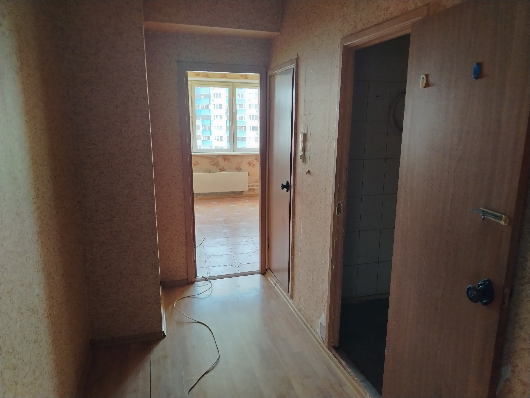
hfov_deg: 71.6
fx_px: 367
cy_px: 199
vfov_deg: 56.8
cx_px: 265
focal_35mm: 24
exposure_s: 1/50
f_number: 1.75
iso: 428
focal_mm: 5.25
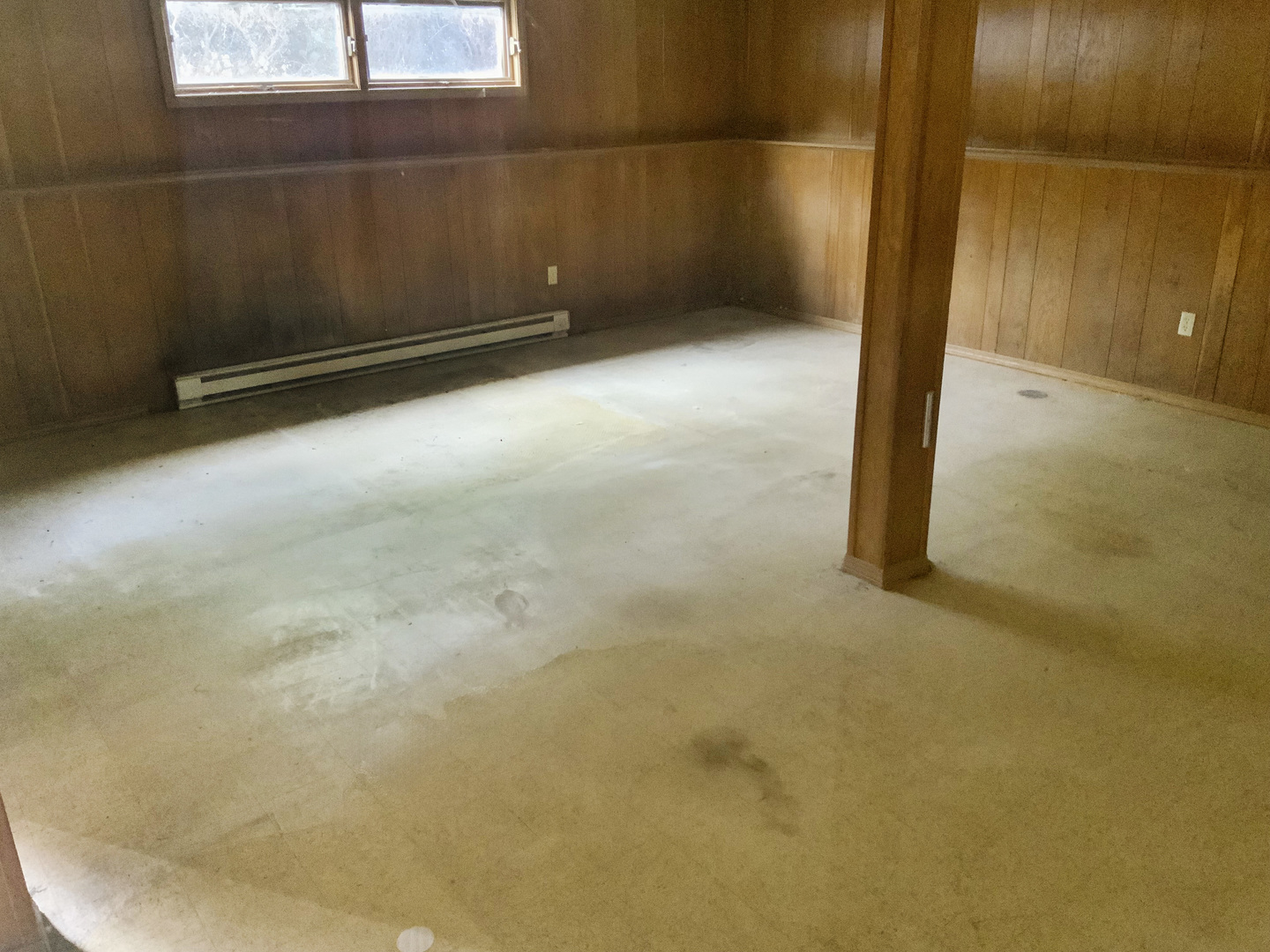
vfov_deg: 48.2
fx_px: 1064
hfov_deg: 61.7
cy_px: 476
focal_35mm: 29
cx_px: 635
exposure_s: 1/30
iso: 500
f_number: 1.8
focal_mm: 3
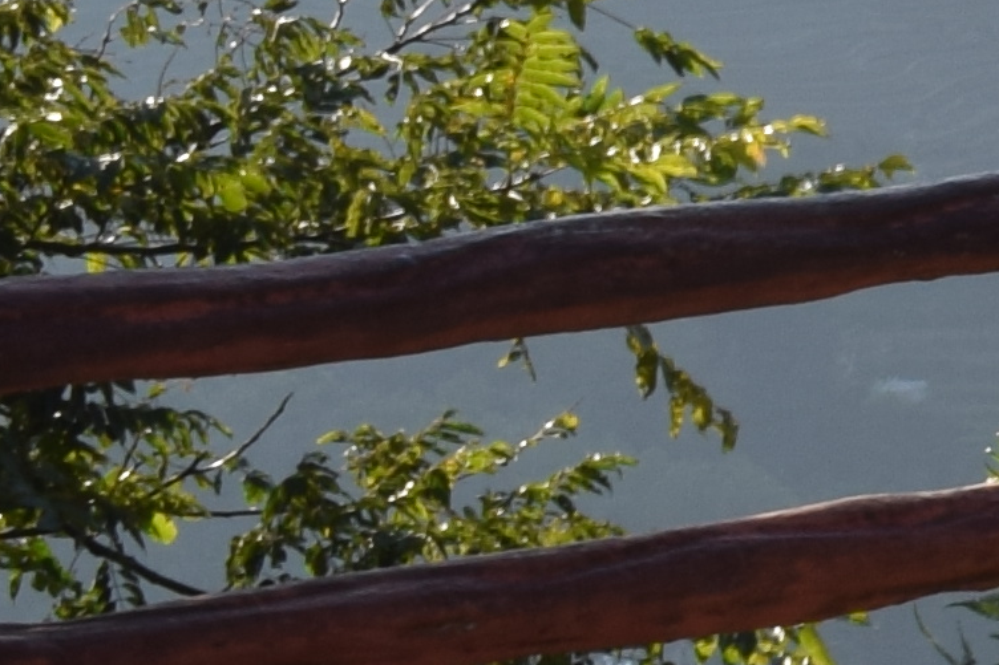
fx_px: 9294
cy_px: -928
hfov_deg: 5.4
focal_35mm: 335
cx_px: 3846
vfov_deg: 4.0
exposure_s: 1/60
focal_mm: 28
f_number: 16
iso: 100
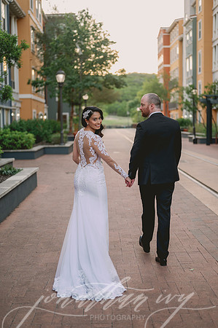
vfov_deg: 39.6
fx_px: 455
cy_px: 164
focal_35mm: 50
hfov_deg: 26.9
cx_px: 109
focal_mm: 50
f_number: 2
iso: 160
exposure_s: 1/200
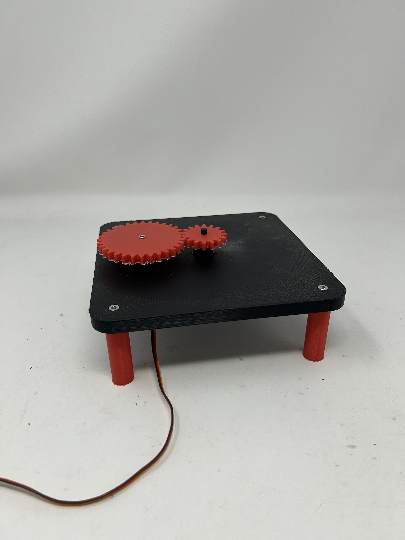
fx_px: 406
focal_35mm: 26
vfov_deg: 67.3
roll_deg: +1.1
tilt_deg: -27.7
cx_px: 202
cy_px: 270
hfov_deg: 53.1
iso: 50
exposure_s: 1/414
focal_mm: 5.7
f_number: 1.5
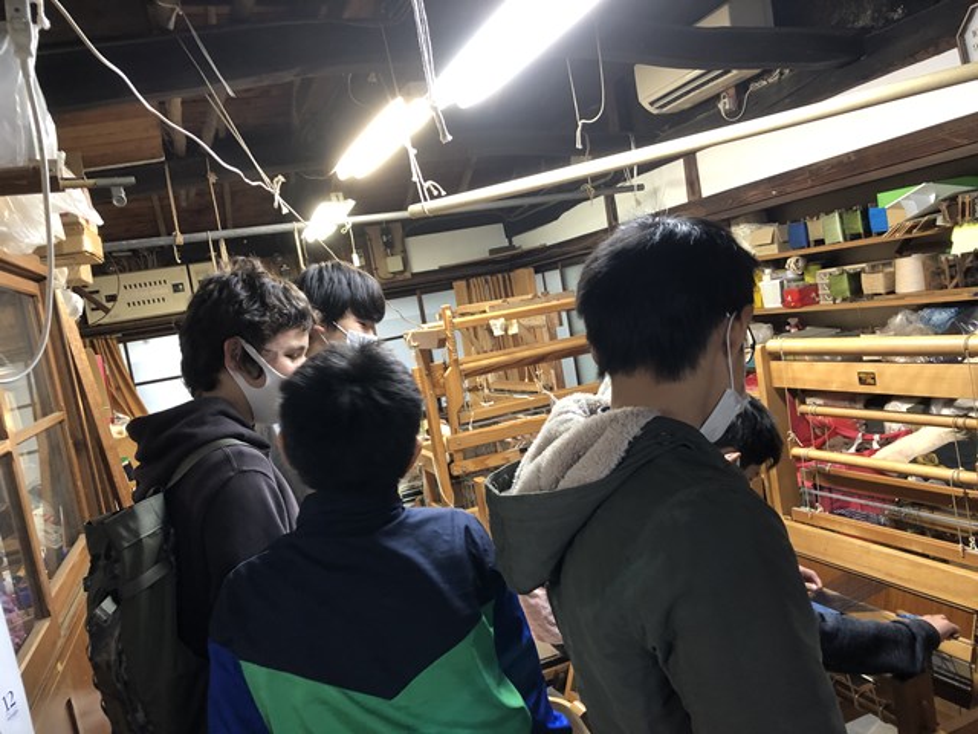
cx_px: 489
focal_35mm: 28
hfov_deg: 63.4
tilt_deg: -5.1
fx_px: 791
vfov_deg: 49.7
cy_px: 367
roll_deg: +11.2
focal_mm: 4
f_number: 1.8
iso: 200
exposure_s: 1/50
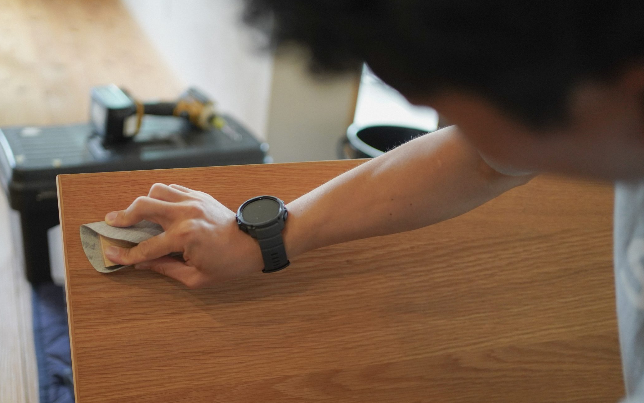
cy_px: 249
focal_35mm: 44
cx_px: 250
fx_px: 772
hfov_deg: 45.0
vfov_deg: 29.1
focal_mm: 35
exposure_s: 1/1000
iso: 2500
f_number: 1.8
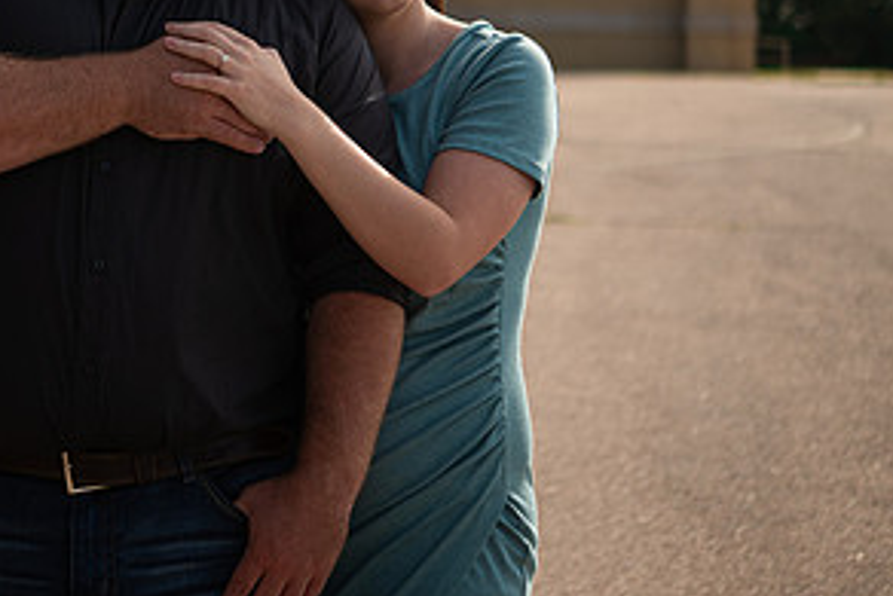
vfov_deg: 11.4
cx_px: 165
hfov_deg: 16.9
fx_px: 2978
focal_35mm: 120
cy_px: 69
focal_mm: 60
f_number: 2.8
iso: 100
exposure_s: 1/1000
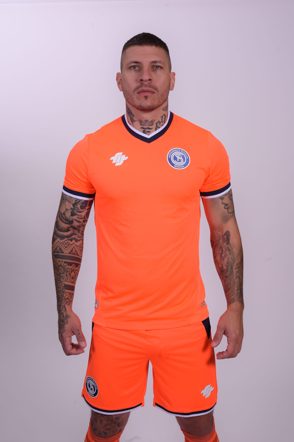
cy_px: 221
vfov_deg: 39.6
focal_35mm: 50
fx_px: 612
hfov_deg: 27.0
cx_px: 147
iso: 500
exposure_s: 1/100
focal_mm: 50
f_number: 9
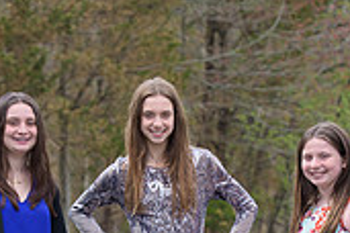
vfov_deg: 3.8
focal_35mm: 362
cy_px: 296
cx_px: 174
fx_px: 3519
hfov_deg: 5.7
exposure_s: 1/640
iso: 400
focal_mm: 95
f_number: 5
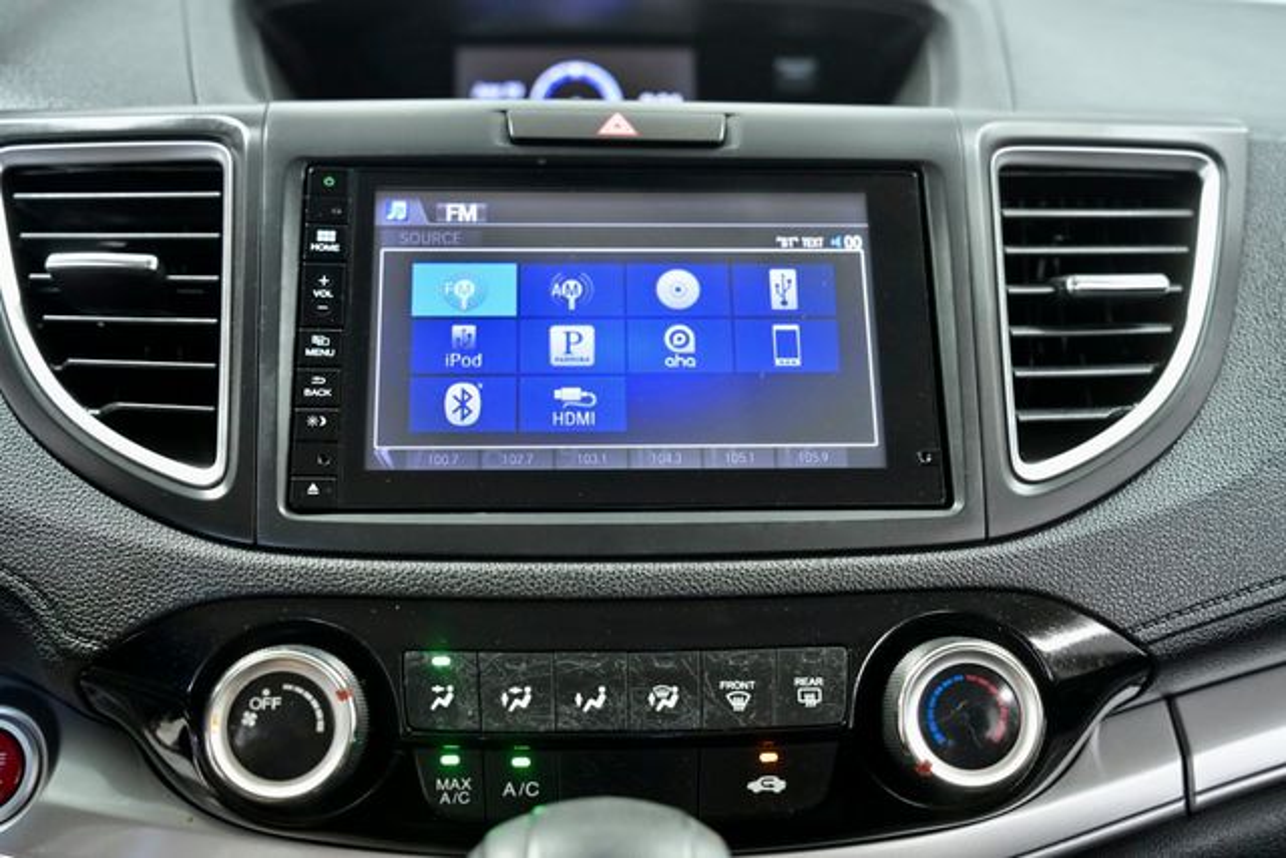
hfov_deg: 46.4
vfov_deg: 31.9
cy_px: 429
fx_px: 1501
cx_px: 643
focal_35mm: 42
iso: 2000
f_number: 4
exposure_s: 1/125
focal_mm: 42
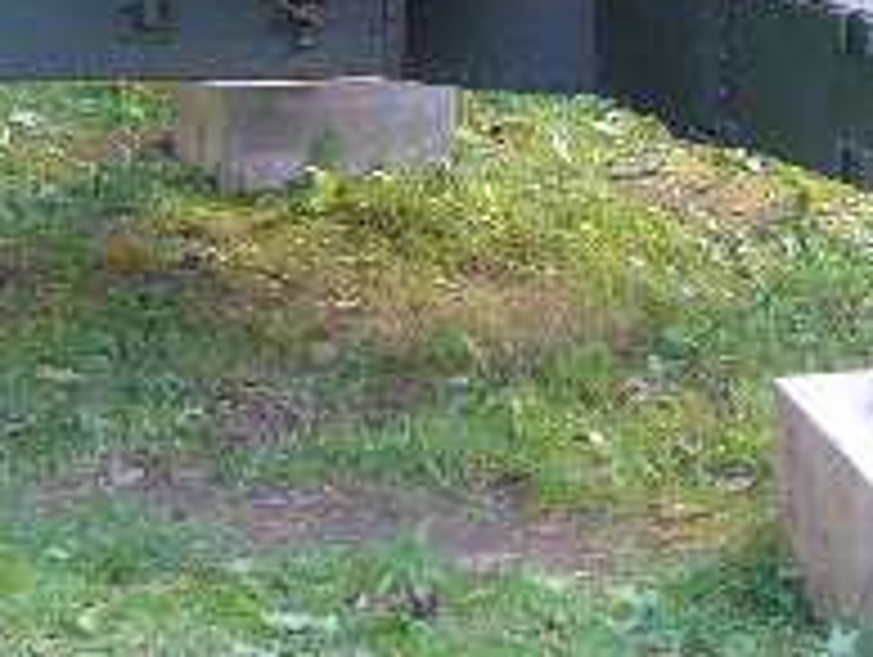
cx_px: 684
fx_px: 4242
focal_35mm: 168
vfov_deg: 8.8
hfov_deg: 11.7
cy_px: -54
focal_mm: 8.5
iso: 100
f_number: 3.4
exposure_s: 1/25
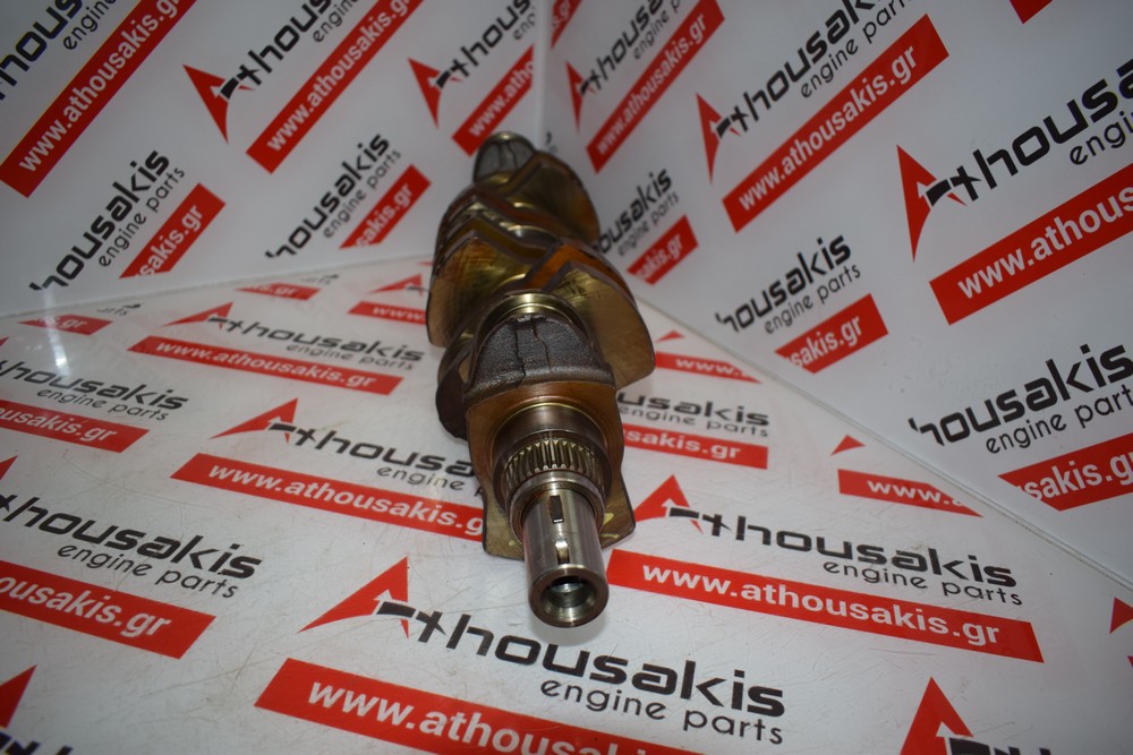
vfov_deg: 47.9
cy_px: 378
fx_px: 850
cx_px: 566
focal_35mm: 27
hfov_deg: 67.4
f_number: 3.5
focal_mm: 18
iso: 500
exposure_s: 1/200
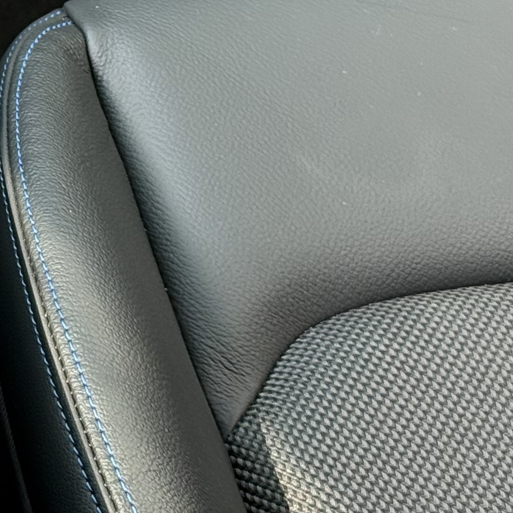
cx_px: -412
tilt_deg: -33.5
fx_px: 2616
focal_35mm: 156
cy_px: -60
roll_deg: +0.3
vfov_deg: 11.0
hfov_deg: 10.5
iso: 80
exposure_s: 1/420
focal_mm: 6.76
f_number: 1.78
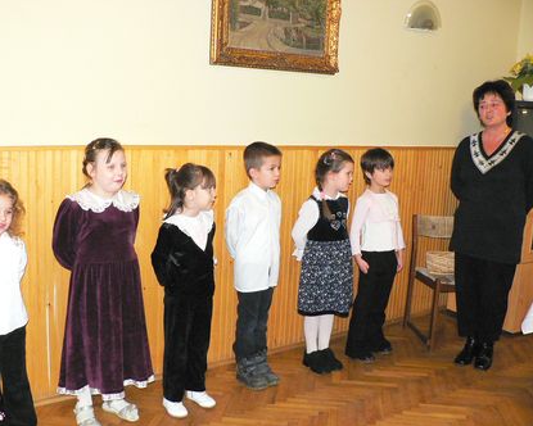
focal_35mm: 37
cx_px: 248
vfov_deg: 40.1
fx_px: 584
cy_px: 214
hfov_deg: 49.0
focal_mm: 6
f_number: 2.8
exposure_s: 1/60
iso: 400
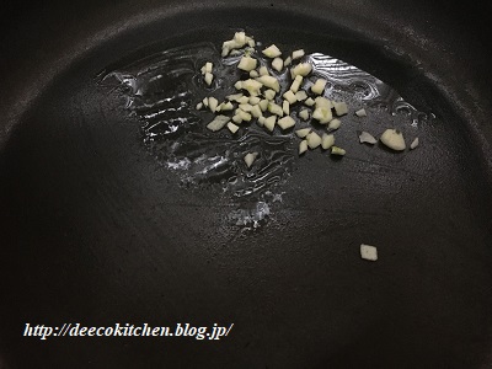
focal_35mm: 29
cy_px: 184
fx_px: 412
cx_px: 246
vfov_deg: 48.2
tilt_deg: -63.8
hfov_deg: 61.7
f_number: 2.2
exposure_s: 1/15
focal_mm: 4.15
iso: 200
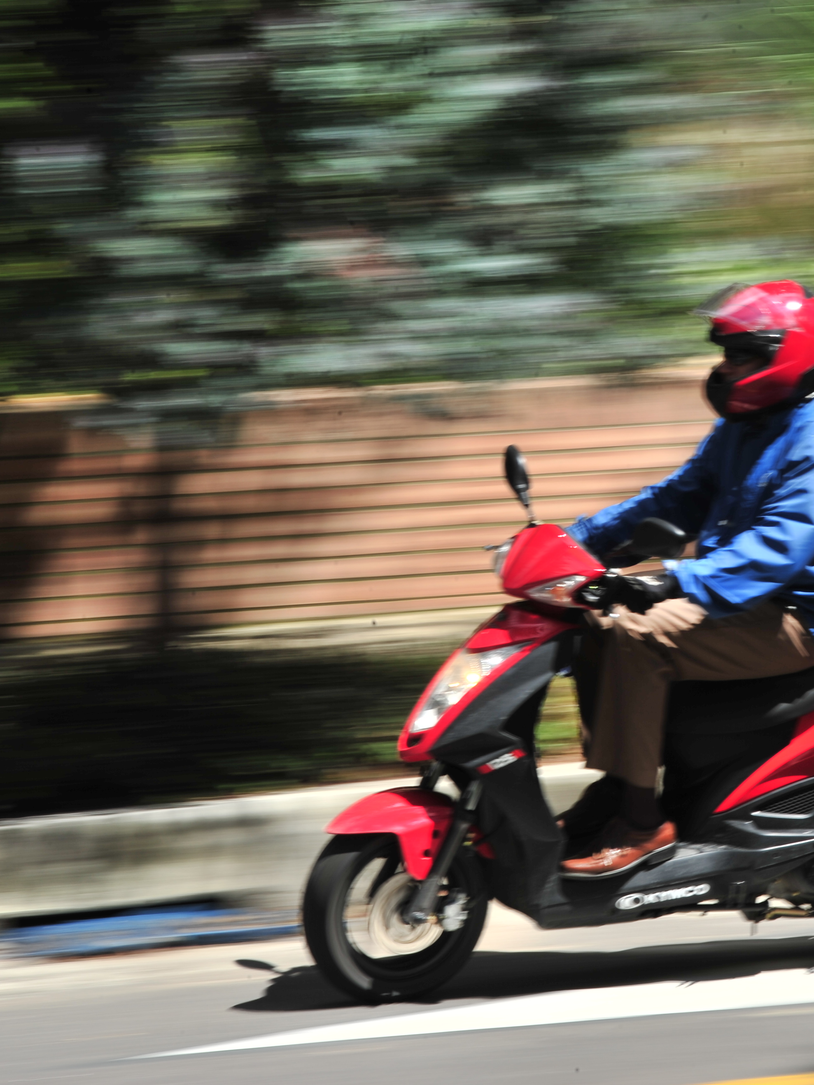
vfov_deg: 6.9
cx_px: 705
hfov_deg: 5.2
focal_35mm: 287
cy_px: 531
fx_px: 8998
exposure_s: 1/25
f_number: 22
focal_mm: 185
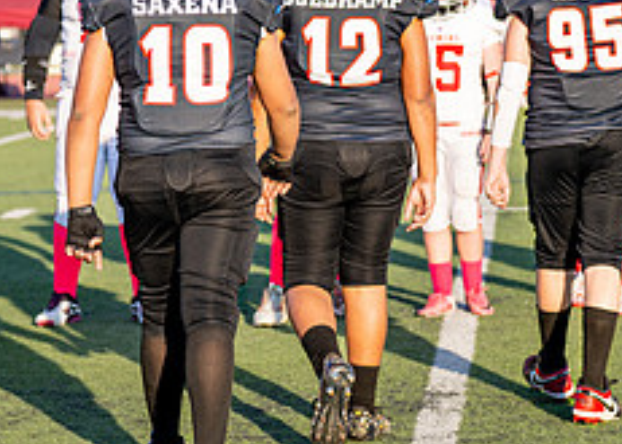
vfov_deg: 7.8
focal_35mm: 184
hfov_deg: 10.9
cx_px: 315
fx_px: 3250
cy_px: 148
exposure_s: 1/1250
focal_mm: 70
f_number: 2.8
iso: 100
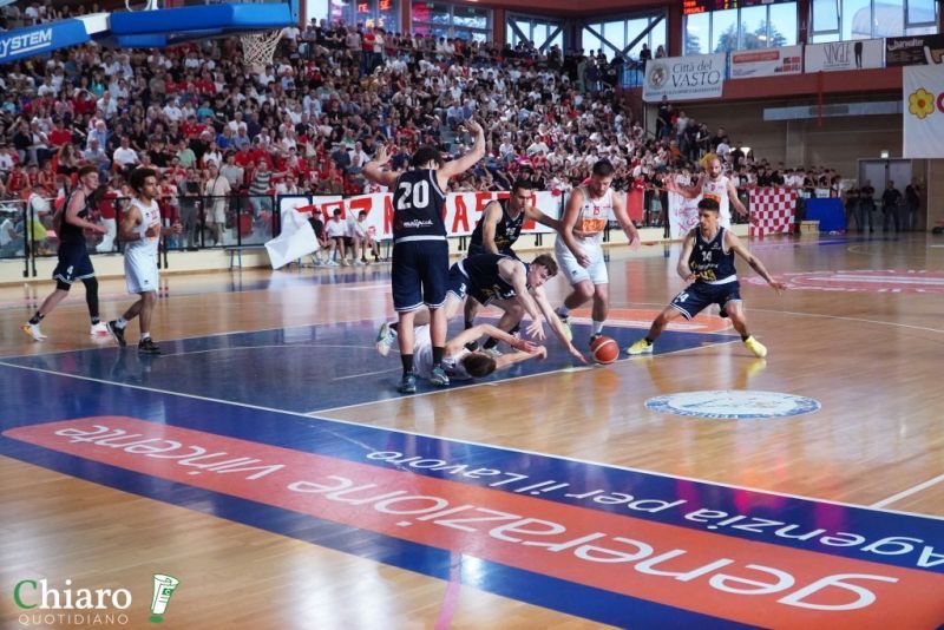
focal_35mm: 42
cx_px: 472
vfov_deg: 31.9
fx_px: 1102
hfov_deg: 46.4
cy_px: 315
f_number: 4
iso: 5000
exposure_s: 1/1000
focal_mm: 28
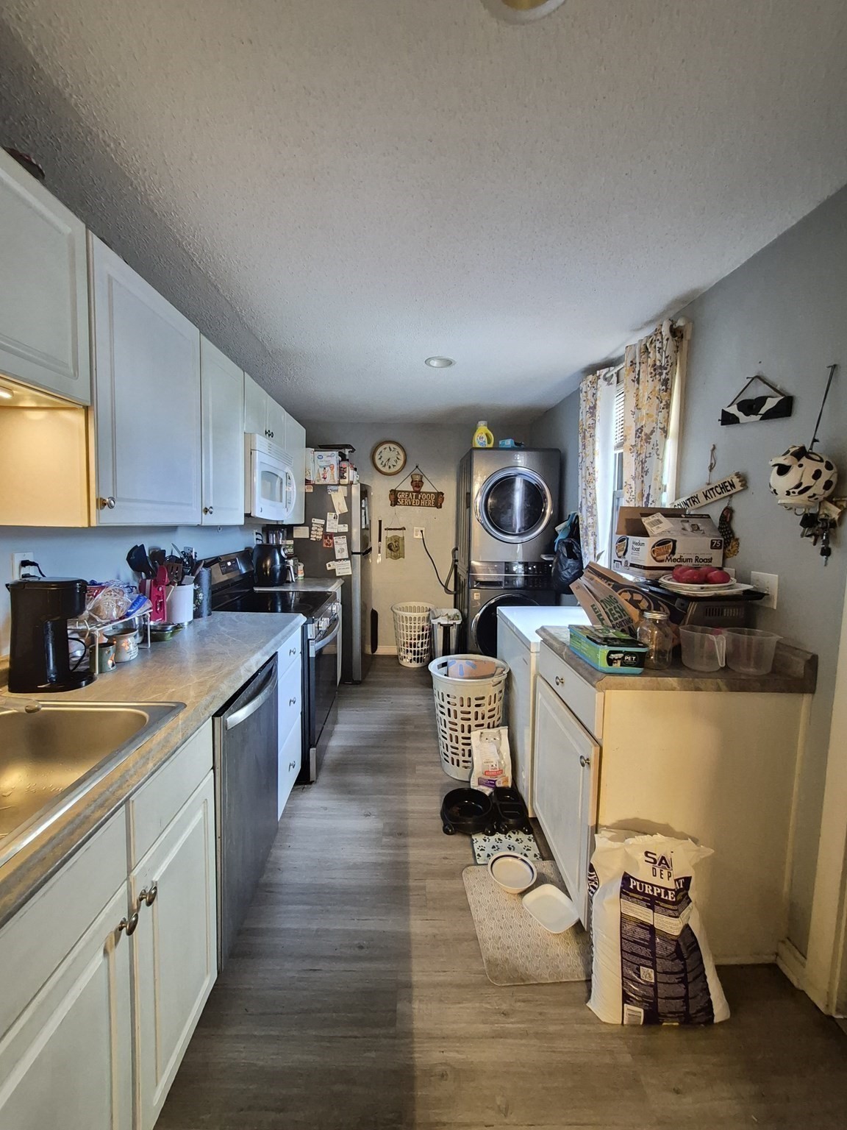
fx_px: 424
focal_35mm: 13
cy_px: 565
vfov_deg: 106.2
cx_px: 424
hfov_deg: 89.9
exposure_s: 1/24
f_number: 2.2
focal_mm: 1.74
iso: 1250
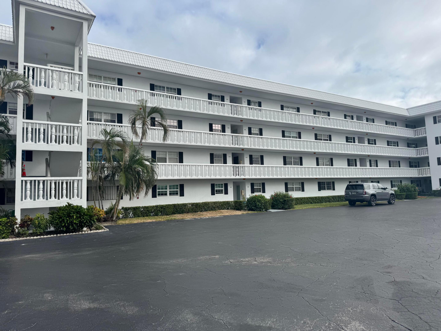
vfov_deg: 56.8
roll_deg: +2.2
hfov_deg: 71.6
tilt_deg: +6.1
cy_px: 166
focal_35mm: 24
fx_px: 306
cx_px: 220
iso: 80
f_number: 1.78
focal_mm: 6.76
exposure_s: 1/5348
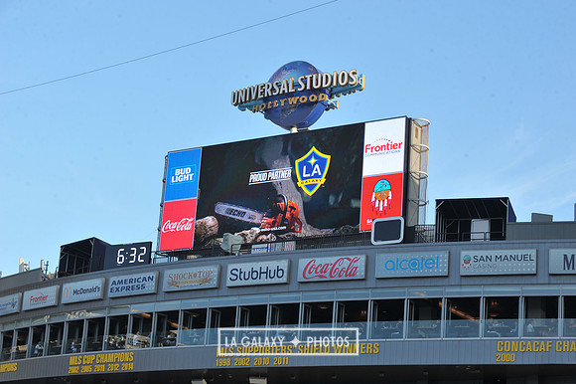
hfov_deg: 25.4
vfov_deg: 17.0
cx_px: 288
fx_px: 1279
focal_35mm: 80
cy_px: 192
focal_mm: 80
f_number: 9
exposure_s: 1/320
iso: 400
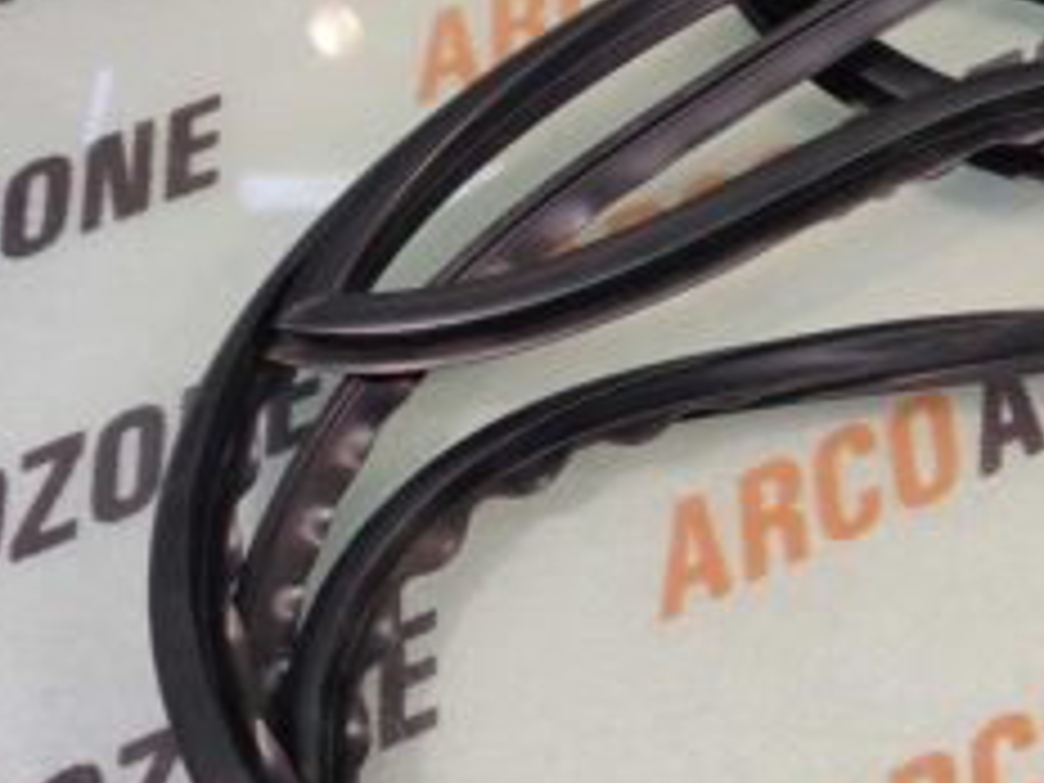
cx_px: 850
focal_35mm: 44
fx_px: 1327
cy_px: 470
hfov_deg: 41.0
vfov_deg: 32.8
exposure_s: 1/33
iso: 144
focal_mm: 4.74
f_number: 1.79
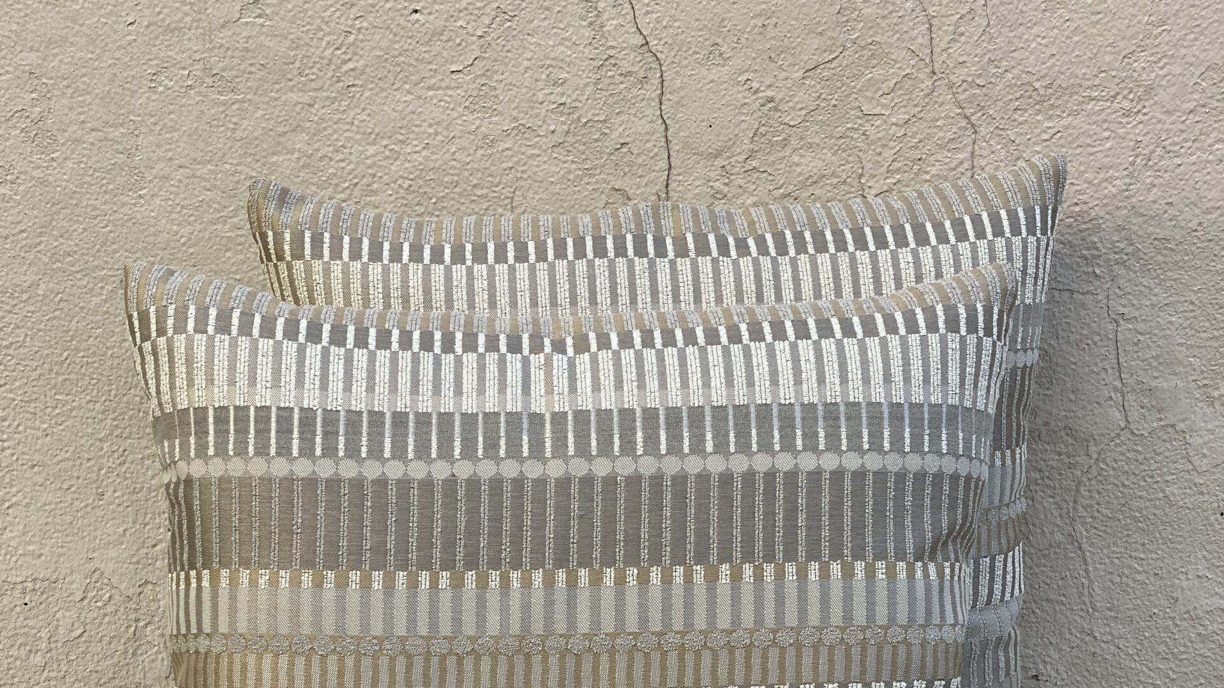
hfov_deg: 27.9
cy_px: 717
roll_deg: +0.7
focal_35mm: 76
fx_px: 2466
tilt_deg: -21.3
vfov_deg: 15.5
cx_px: 609
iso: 20
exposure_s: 1/126
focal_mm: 6
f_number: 2
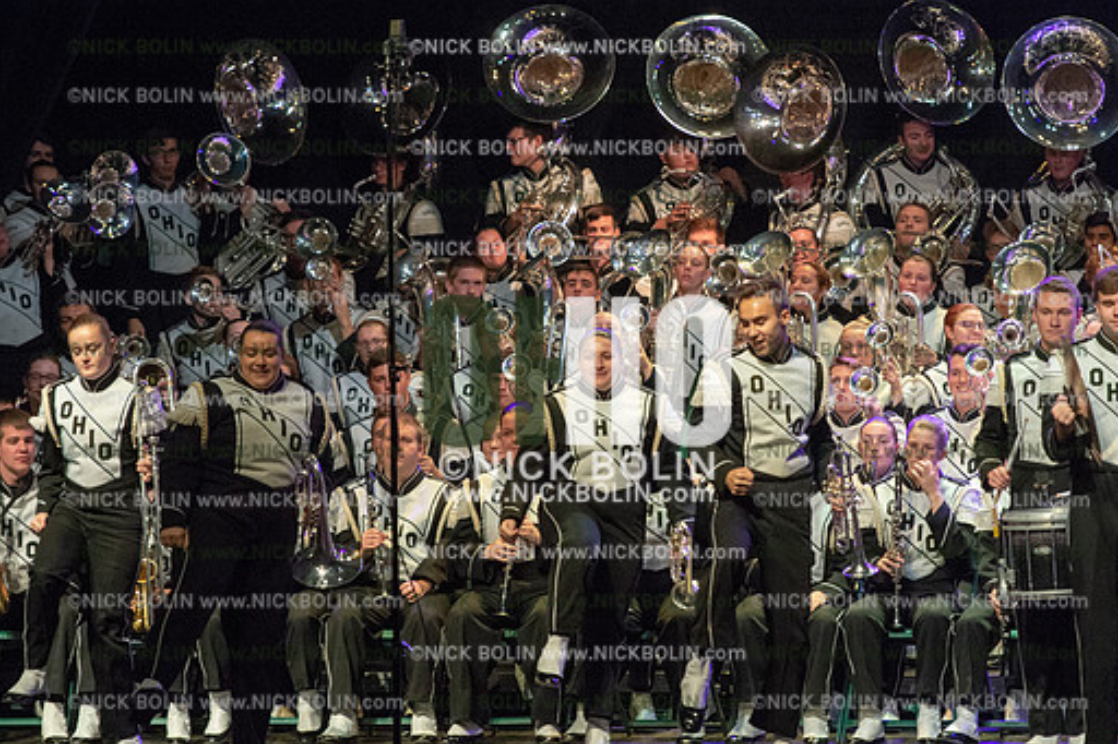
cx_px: 576
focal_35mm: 238
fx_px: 7388
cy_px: 399
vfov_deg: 5.8
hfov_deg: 8.7
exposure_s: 1/400
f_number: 5.6
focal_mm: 210
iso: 8000
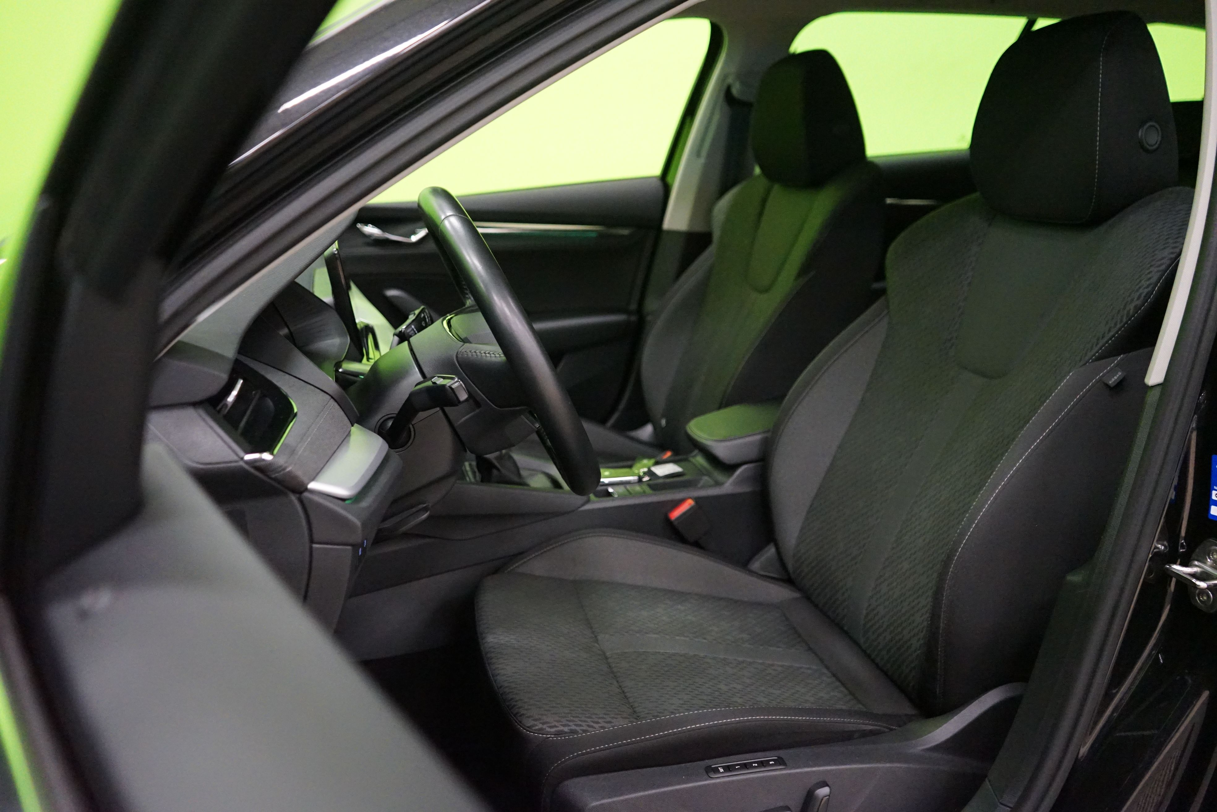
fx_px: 946
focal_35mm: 28
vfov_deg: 46.4
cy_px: 406
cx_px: 608
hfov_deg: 65.5
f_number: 3.5
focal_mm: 28
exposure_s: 1/50
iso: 6400
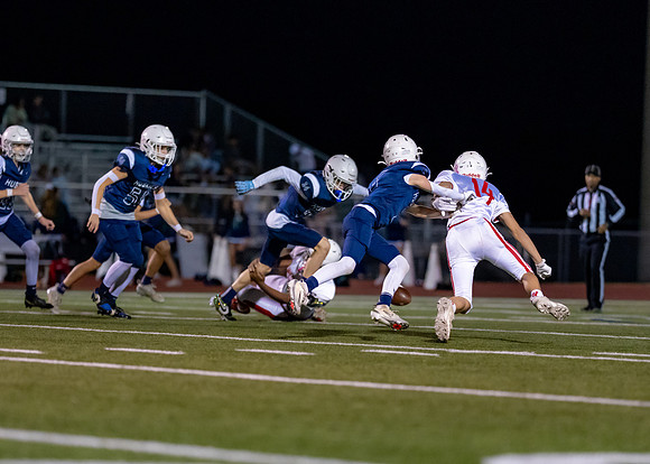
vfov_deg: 6.0
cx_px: 343
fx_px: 4432
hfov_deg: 8.4
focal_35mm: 240
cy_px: 290
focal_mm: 135
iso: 3200
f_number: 1.8
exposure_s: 1/1600
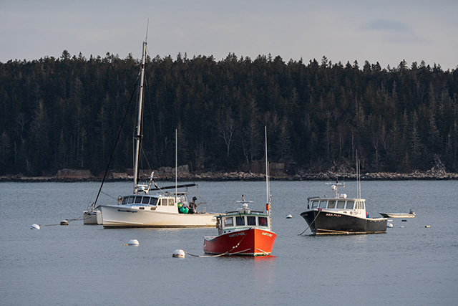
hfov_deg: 5.3
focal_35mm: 391
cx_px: 229
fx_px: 4975
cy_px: 153
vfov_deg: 3.5
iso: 400
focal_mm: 391
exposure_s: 1/400
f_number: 8
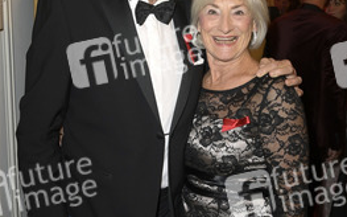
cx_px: 173
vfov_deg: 28.5
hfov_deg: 44.4
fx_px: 425
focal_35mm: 45
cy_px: 123
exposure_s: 1/30
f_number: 8
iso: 1600
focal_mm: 29
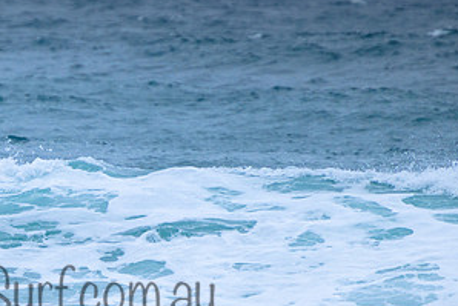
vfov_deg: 1.3
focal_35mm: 1071
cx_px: -41
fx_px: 13631
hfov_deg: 1.9
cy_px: 207
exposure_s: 1/2000
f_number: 5.6
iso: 450
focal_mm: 400
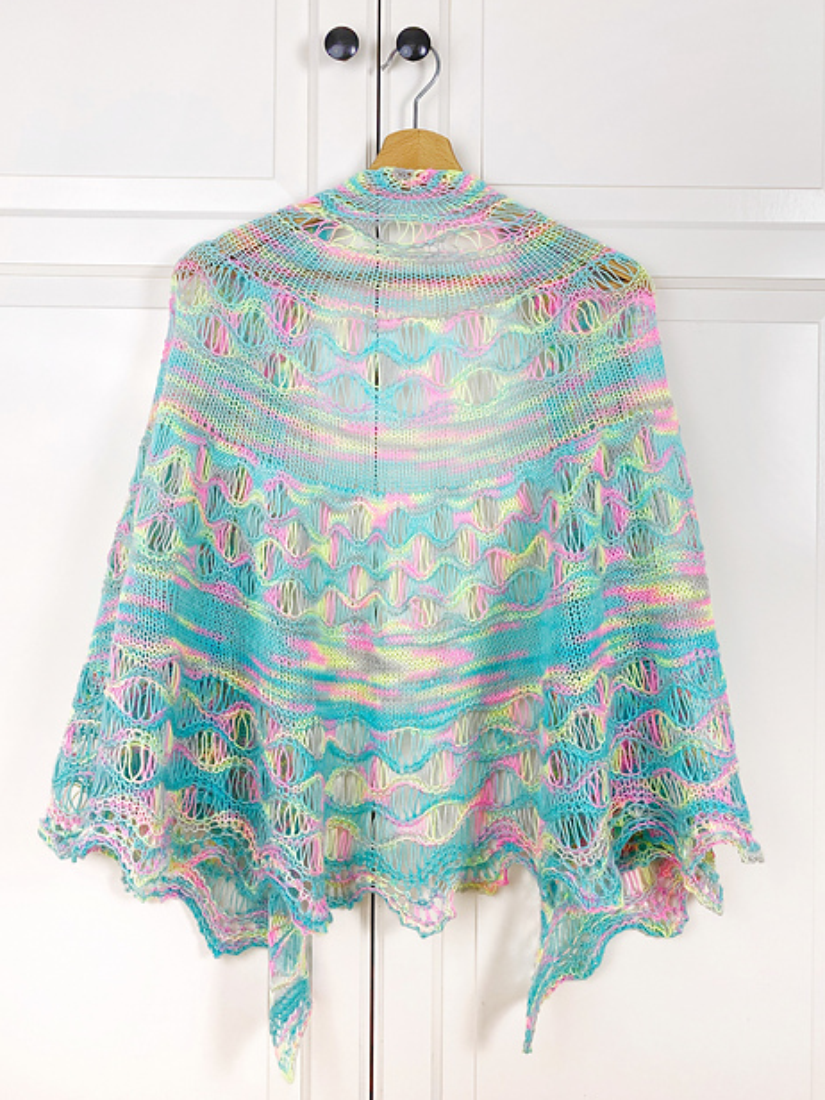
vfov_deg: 65.3
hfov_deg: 51.4
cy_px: 546
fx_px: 858
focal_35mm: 27
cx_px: 412
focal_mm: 4.25
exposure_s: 1/100
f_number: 1.8
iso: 50
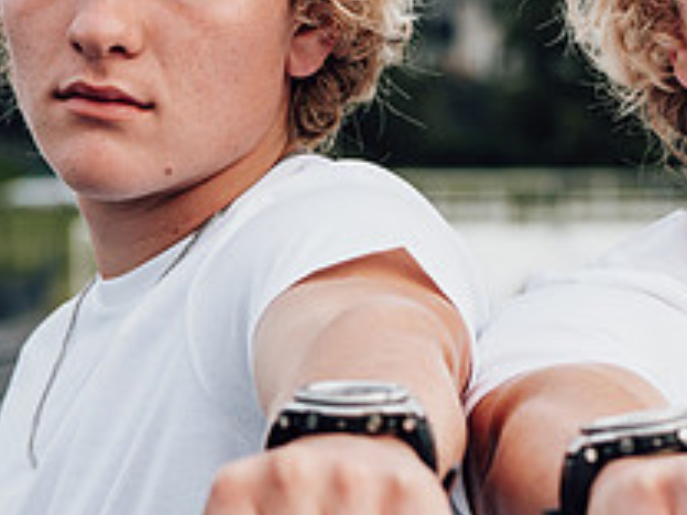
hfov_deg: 8.2
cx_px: 614
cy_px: 183
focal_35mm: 240
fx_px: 4763
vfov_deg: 6.2
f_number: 2.8
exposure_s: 1/800
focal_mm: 43
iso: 200
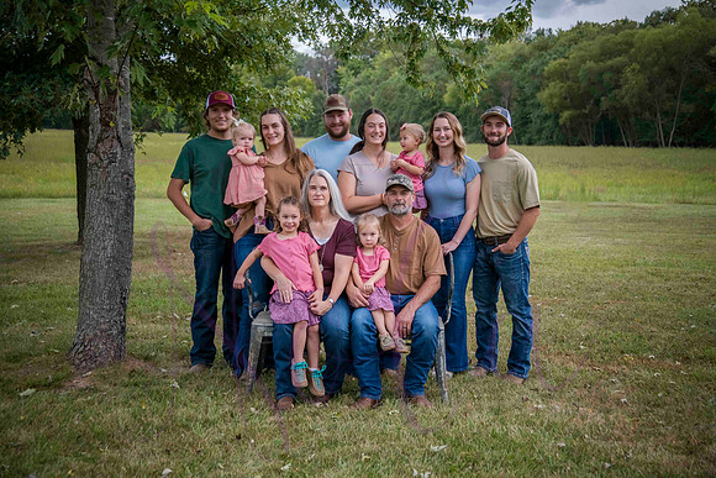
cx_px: 358
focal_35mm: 50
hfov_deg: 39.6
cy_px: 239
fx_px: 995
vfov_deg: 27.0
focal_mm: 50
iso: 400
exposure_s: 1/640
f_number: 4.2
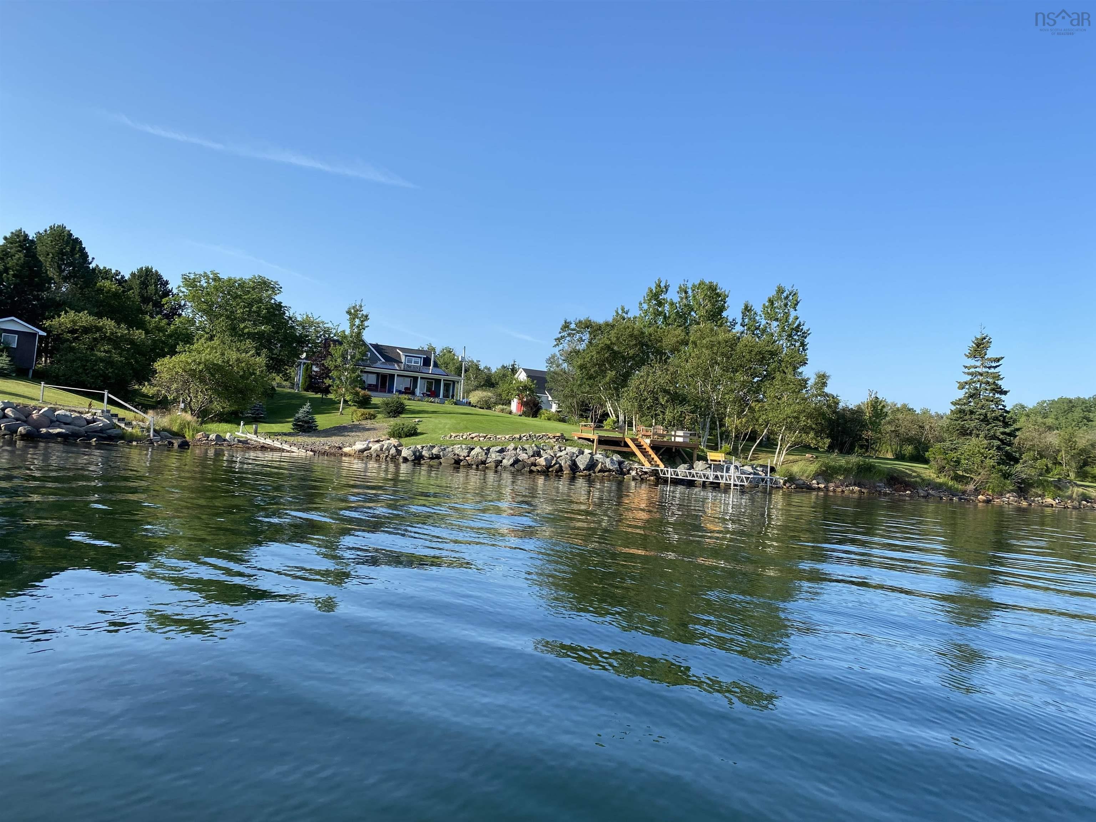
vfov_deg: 53.1
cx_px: 548
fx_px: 823
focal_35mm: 26
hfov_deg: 67.3
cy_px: 411
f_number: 1.8
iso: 32
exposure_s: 1/1779
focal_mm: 4.25
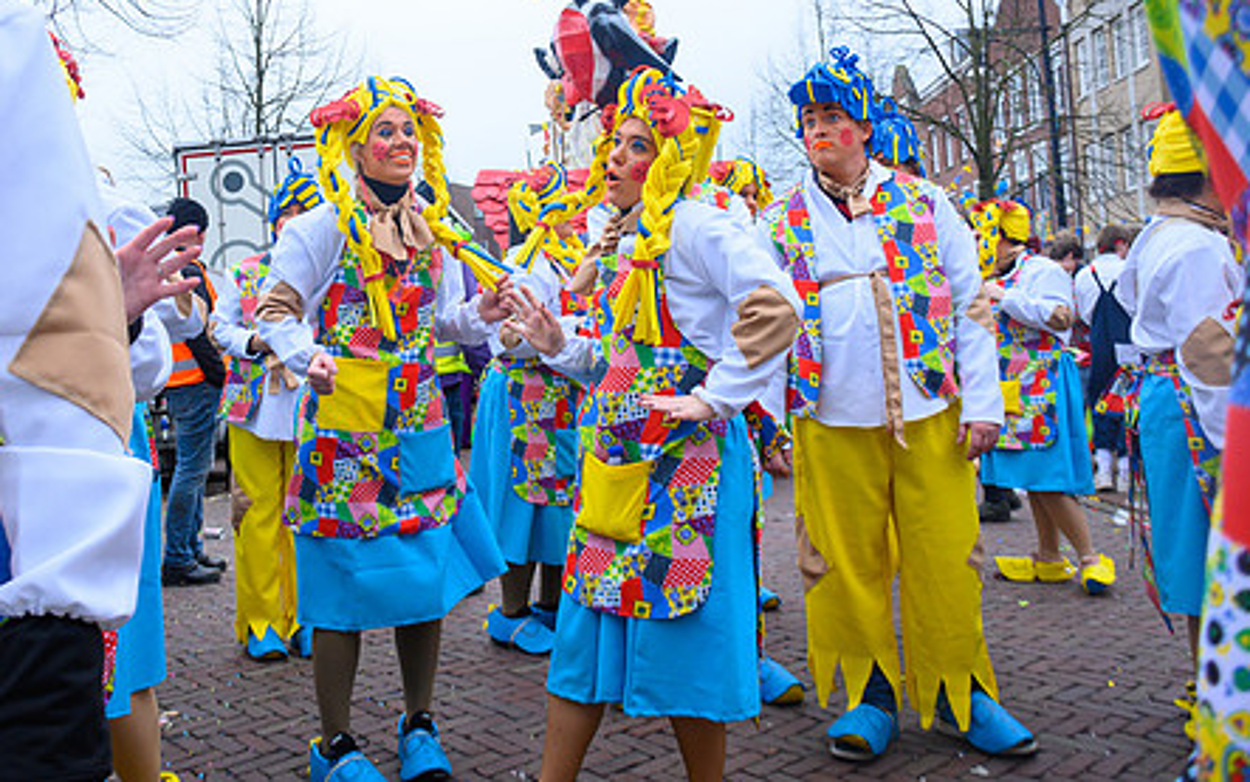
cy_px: 239
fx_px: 1227
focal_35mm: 36
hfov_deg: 53.6
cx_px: 502
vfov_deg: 34.9
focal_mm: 18
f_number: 5
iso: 400
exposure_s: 1/500
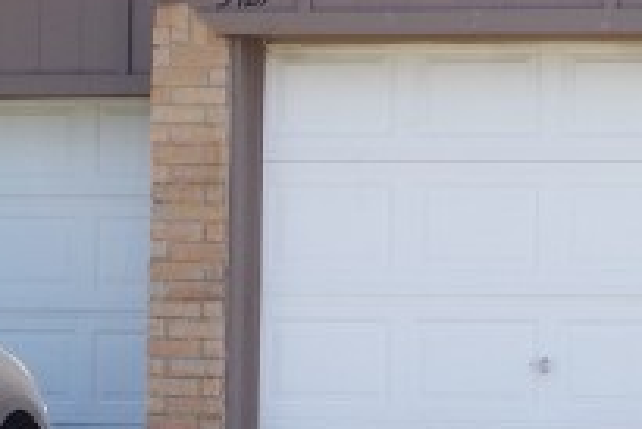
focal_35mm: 236
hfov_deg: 8.6
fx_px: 4211
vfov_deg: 5.8
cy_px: 141
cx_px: 802
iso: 200
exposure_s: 1/100
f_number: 11
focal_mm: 28
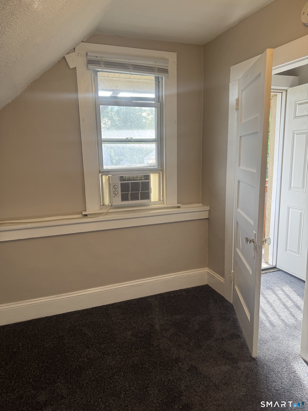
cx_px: 154
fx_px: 285
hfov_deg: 56.8
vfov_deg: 71.6
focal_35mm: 24
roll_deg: +1.9
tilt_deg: -9.4
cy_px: 206
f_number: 1.78
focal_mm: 6.76
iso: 100
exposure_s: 1/121
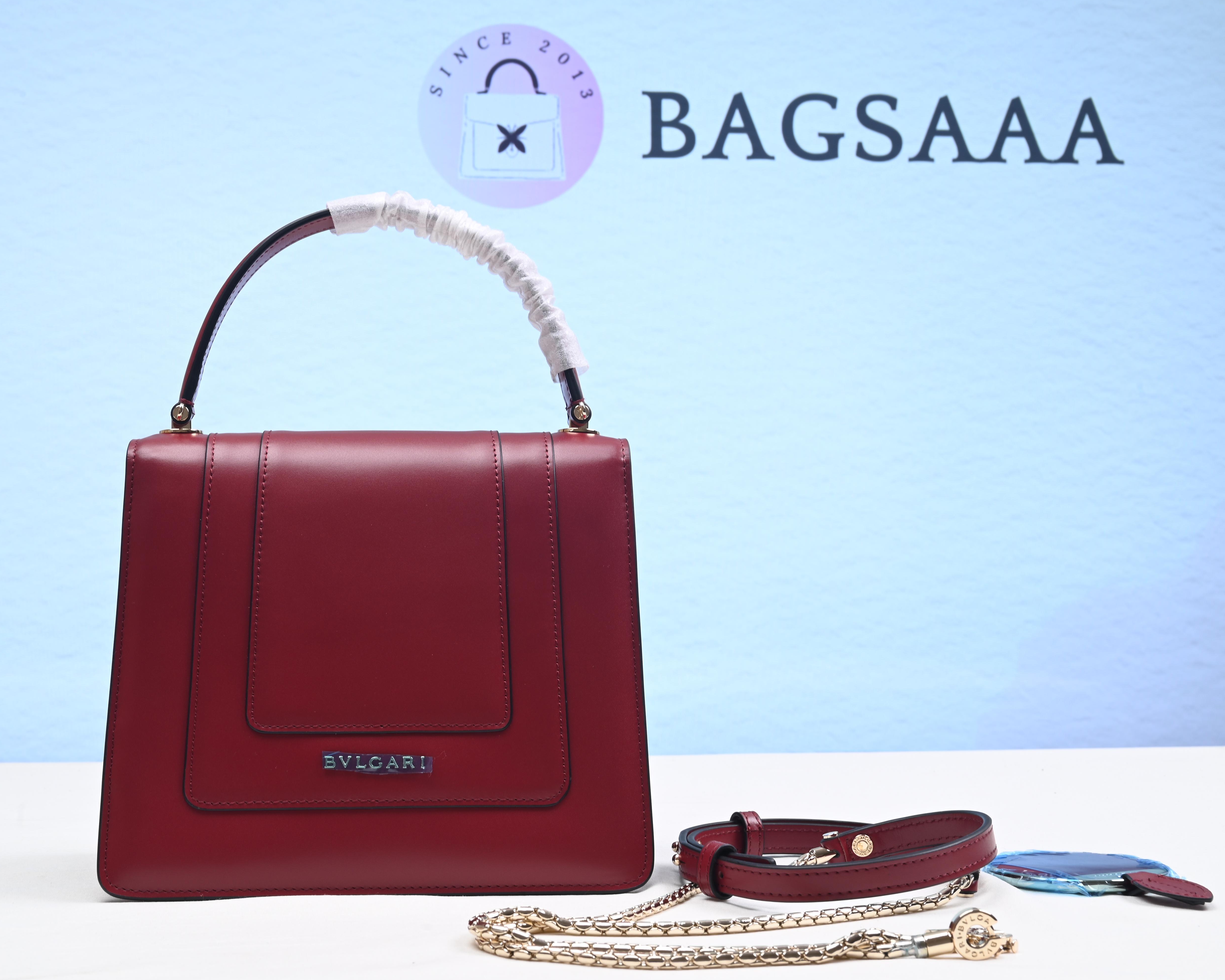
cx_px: 523
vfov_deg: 32.1
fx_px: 1704
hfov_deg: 39.5
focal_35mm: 47
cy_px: 488
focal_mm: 41
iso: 100
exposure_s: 1/2
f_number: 16
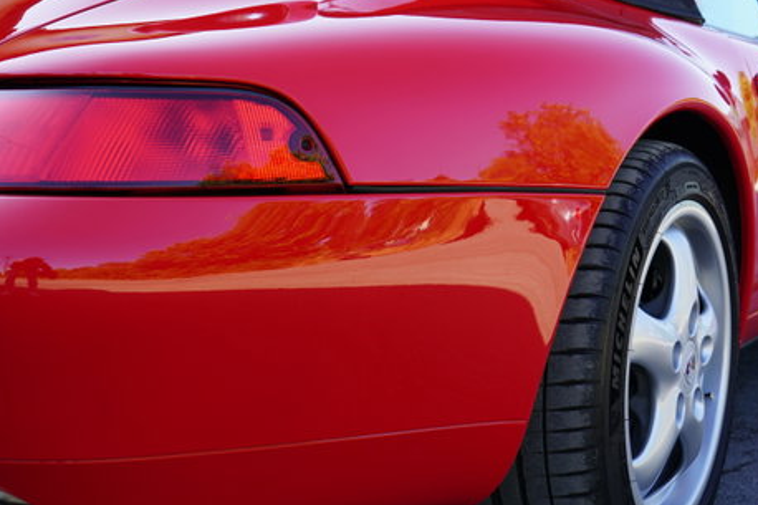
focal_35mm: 47
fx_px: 989
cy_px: 204
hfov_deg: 41.9
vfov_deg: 28.6
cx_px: 357
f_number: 5.6
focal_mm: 28
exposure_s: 1/80
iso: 100
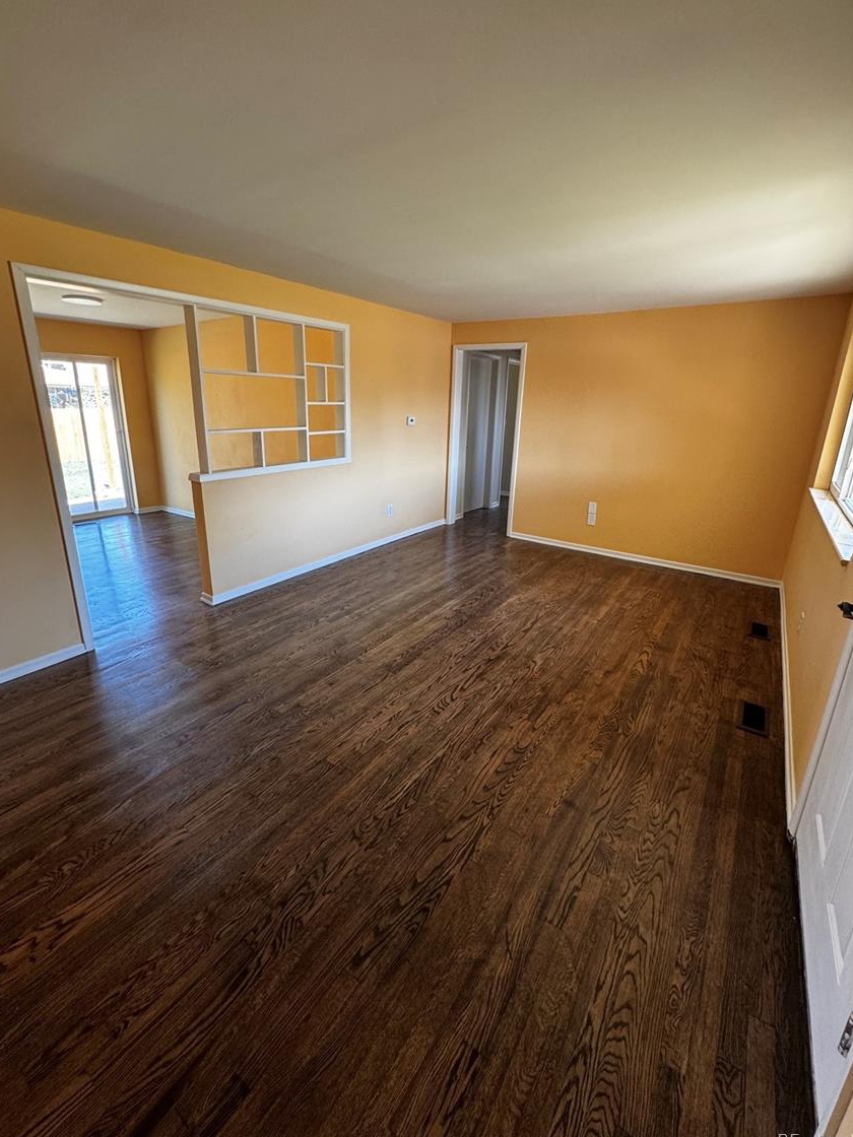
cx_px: 411
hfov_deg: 81.7
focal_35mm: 15
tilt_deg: -16.2
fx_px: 493
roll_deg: -0.9
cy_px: 544
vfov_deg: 98.1
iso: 200
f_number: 2.2
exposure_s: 1/99
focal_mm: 2.22
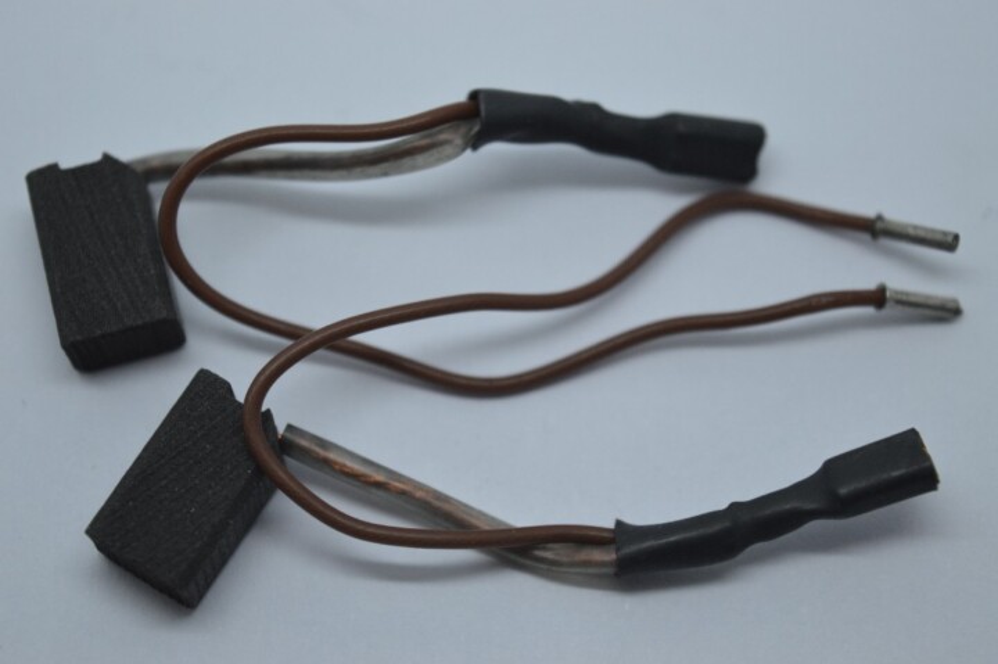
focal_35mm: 82
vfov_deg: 16.5
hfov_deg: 24.6
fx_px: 2285
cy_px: 332
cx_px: 499
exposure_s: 1/125
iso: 400
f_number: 5.6
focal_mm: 55
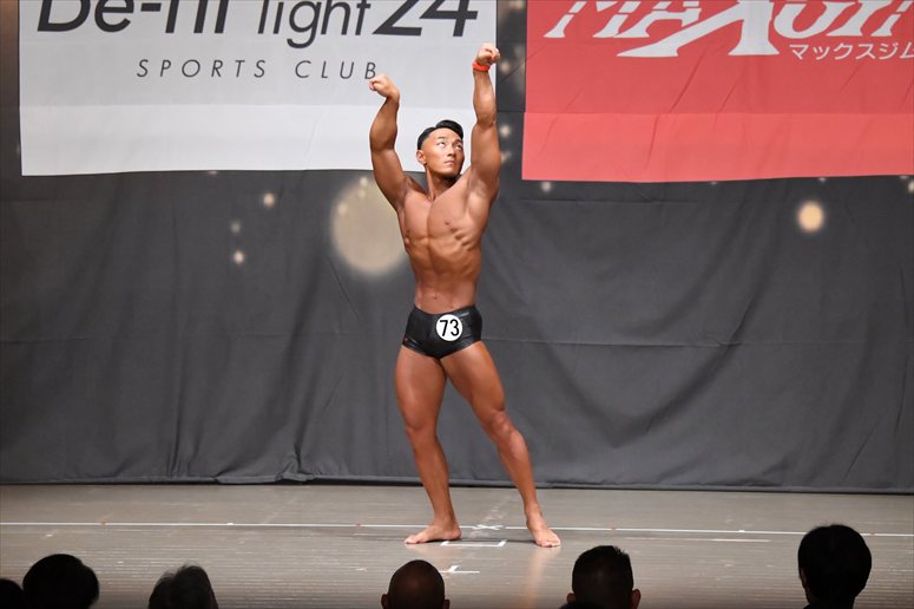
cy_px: 304
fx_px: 4644
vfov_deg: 7.5
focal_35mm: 183
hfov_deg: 11.2
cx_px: 457
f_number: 5.6
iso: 8000
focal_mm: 122
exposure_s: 1/400
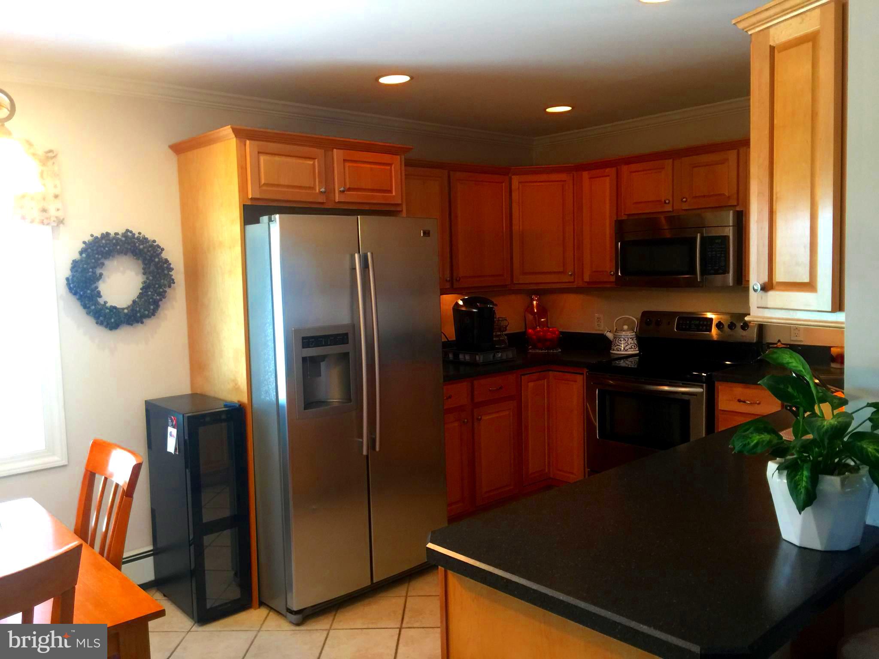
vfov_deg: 48.2
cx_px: 440
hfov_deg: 61.7
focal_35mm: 29
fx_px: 736
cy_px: 330
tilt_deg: -6.0
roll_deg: +1.0
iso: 64
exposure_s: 1/15
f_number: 2.2
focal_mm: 4.15
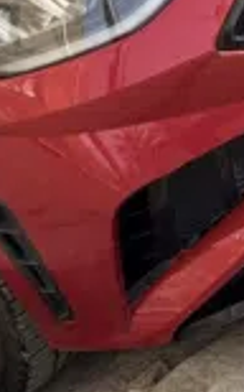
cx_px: 28
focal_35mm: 211
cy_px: -137
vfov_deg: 9.7
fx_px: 2249
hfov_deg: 6.2
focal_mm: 6.76
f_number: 1.78
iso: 64
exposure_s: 1/1114
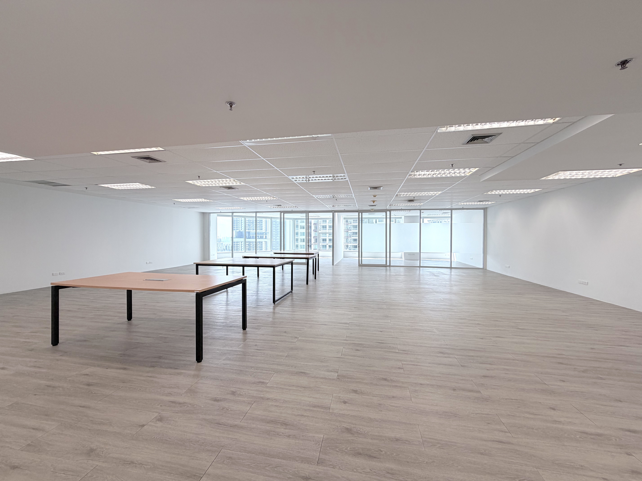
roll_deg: +0.8
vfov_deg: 85.7
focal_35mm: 14
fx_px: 260
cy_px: 240
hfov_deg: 102.1
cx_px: 321
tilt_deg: -0.8
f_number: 2.2
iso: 80
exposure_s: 1/100
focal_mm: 2.22
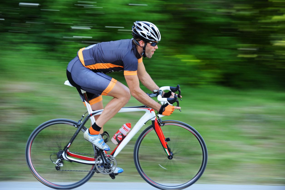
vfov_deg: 12.4
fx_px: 870
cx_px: 142
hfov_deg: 18.6
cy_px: 95
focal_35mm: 110
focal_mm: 110
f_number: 5
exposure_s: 1/60
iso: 200
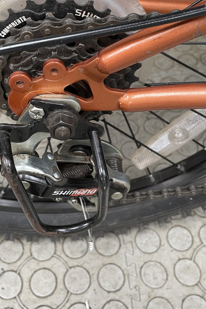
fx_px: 369
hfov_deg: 31.1
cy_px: 119
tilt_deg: -51.5
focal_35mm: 43
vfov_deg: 45.1
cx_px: 84
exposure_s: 1/50
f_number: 1.6
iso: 100
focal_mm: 4.2
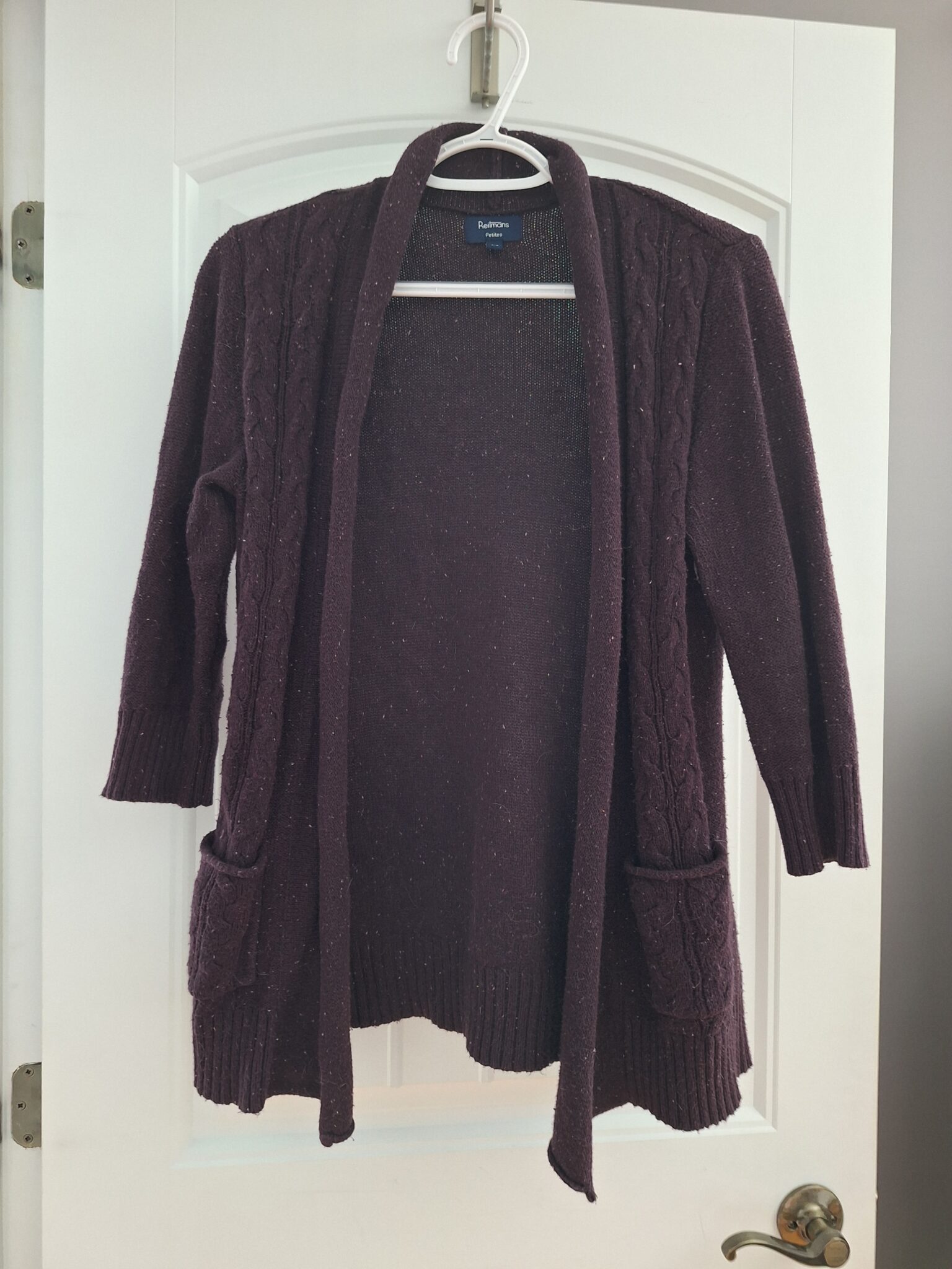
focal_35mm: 23
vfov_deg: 73.9
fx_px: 843
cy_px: 634
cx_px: 476
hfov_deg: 58.9
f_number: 1.8
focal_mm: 5.54
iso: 200
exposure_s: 1/30
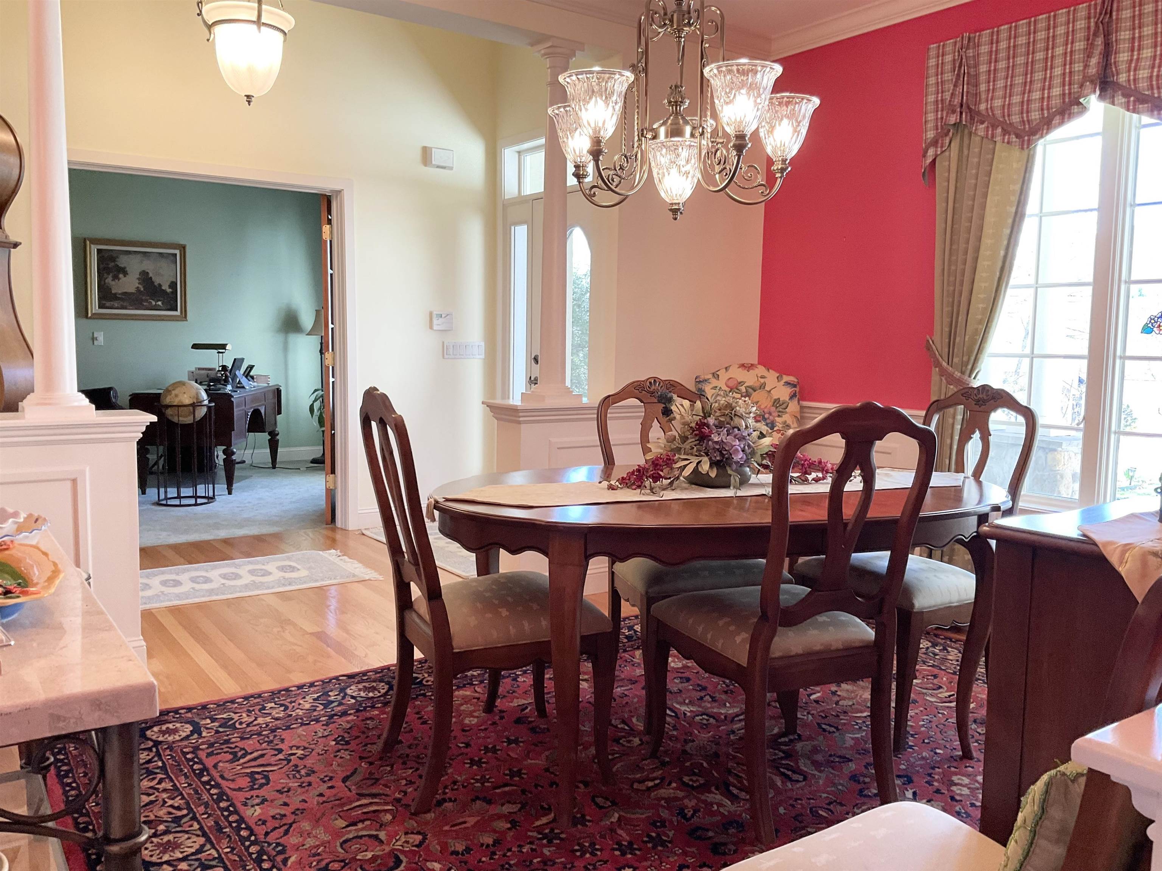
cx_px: 581
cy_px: 436
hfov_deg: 61.7
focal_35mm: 29
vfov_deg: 48.2
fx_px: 973
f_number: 1.8
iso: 80
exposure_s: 1/60
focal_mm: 3
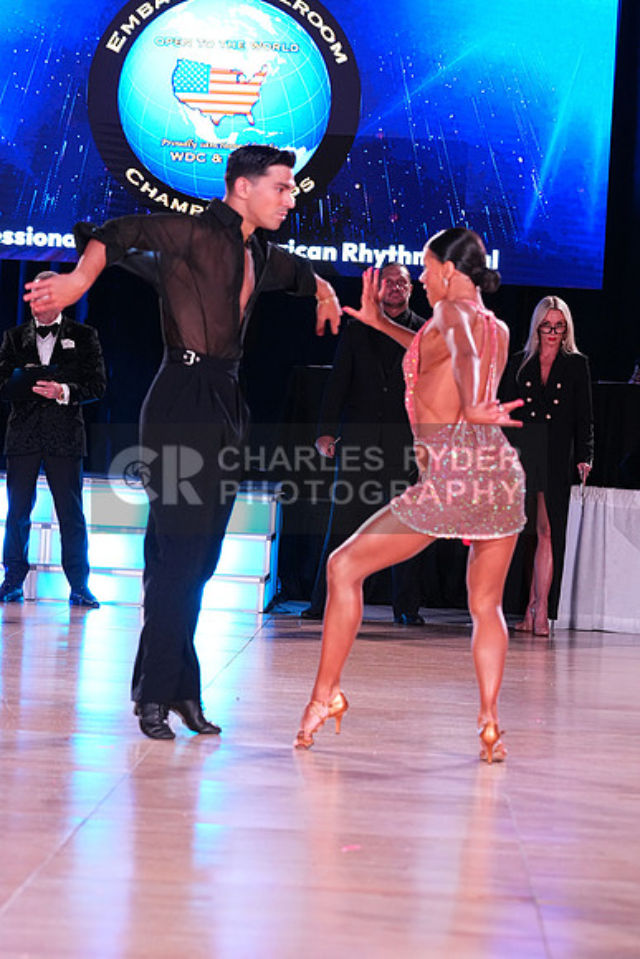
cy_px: 480
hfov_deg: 12.2
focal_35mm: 112
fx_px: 2985
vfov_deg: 18.3
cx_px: 320
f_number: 5.6
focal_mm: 112
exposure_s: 1/200
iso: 4000
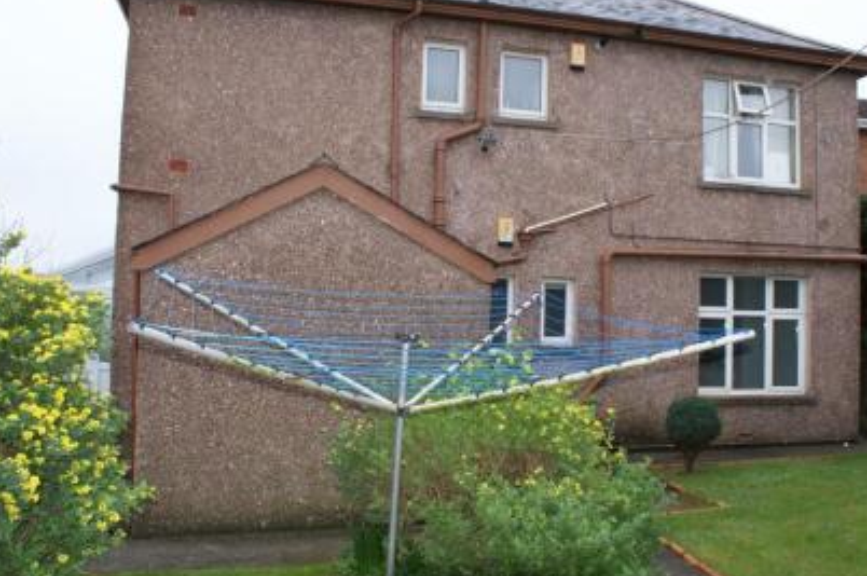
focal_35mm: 32
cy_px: 277
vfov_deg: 41.0
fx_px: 770
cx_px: 507
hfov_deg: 58.4
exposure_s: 1/60
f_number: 5.6
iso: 400
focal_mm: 18
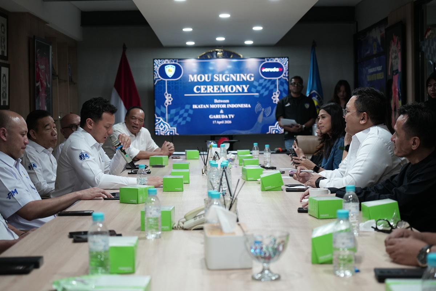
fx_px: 739
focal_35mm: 61
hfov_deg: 32.9
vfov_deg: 22.3
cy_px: 146
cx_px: 218
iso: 2000
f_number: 4
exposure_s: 1/160
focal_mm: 61
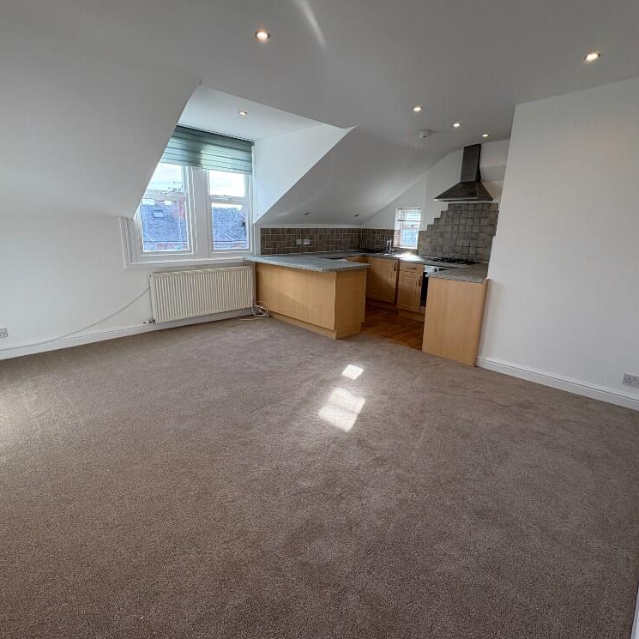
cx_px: 319
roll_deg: -1.3
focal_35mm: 17
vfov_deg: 84.0
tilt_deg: -15.0
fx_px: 355
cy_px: 318
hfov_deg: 84.0
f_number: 2.2
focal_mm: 2.22
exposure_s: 1/134
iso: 64
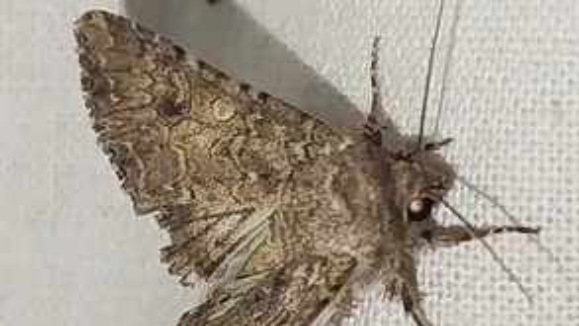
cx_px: 285
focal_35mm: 200
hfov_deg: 10.8
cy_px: 379
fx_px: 3071
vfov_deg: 6.0
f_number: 1.7
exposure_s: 1/50
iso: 125
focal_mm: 5.31
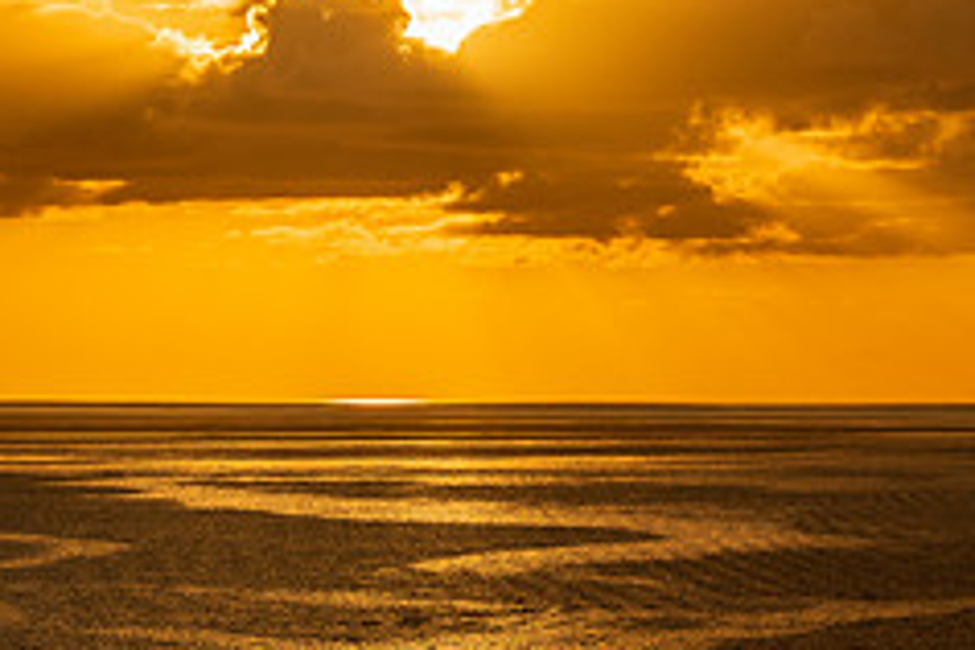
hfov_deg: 7.6
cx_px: 882
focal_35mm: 271
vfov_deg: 5.1
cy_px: -105
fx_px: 7339
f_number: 8
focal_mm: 72
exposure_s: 1/1000
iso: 100
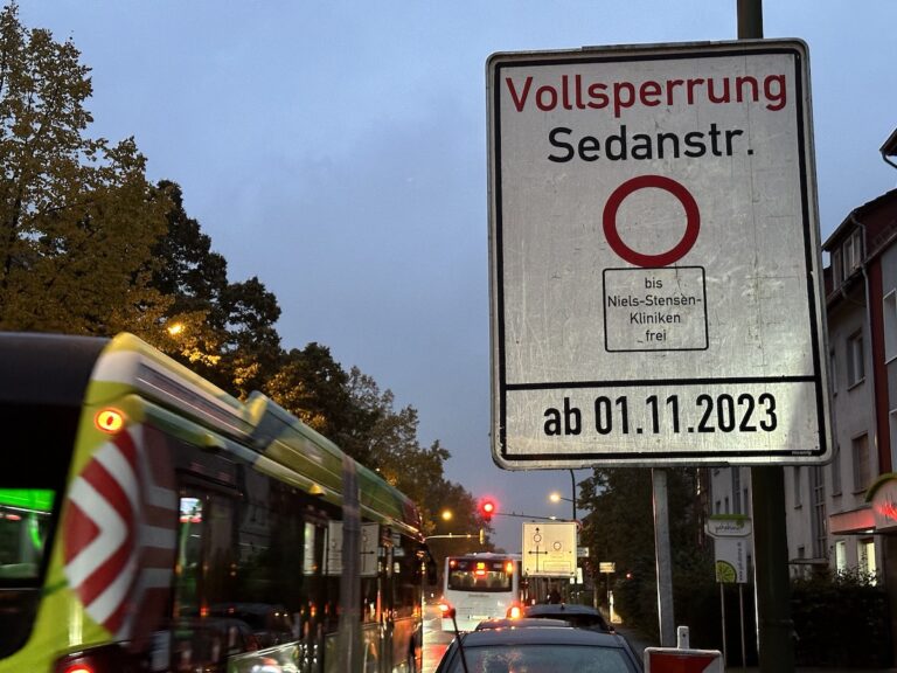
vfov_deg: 30.3
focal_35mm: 48
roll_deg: -0.6
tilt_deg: +11.2
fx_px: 1244
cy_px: 336
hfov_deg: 39.7
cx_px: 448
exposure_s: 1/25
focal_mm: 6.86
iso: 400
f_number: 1.78
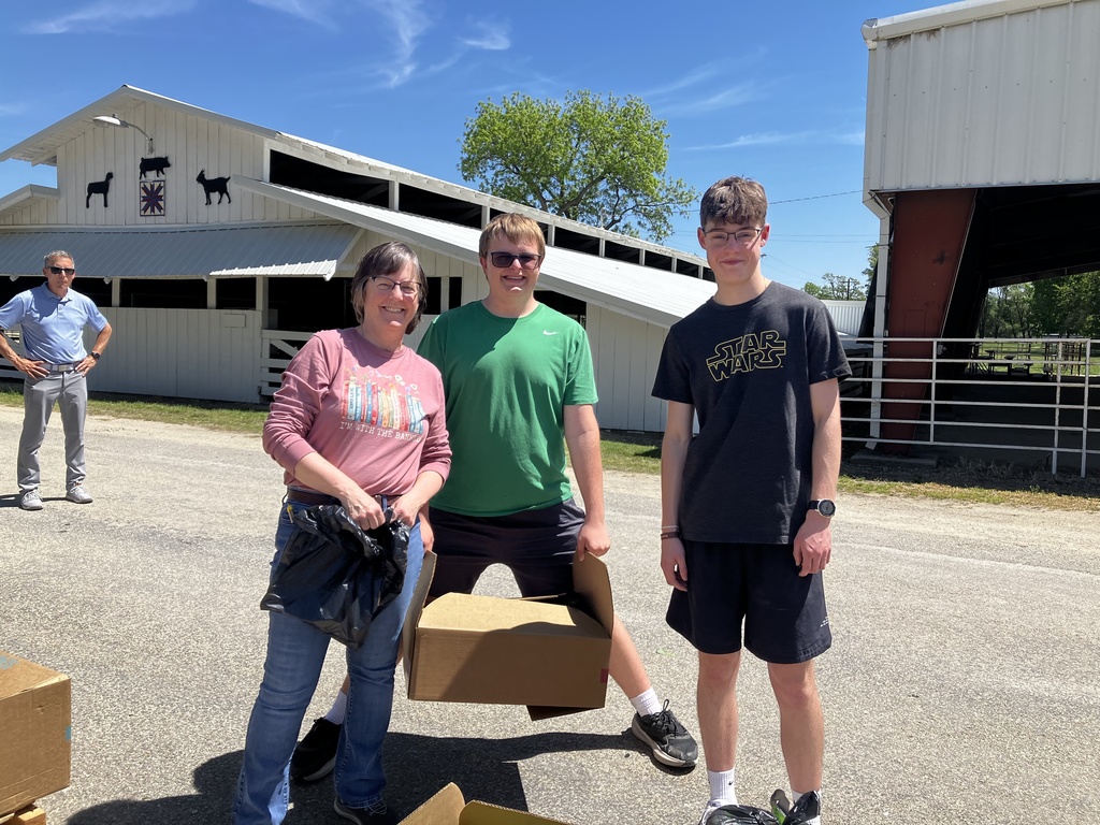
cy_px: 412
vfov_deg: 49.7
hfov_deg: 63.4
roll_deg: -0.4
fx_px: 890
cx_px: 550
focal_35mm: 28
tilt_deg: -4.1
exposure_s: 1/1675
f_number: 1.8
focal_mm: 3.99
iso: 32
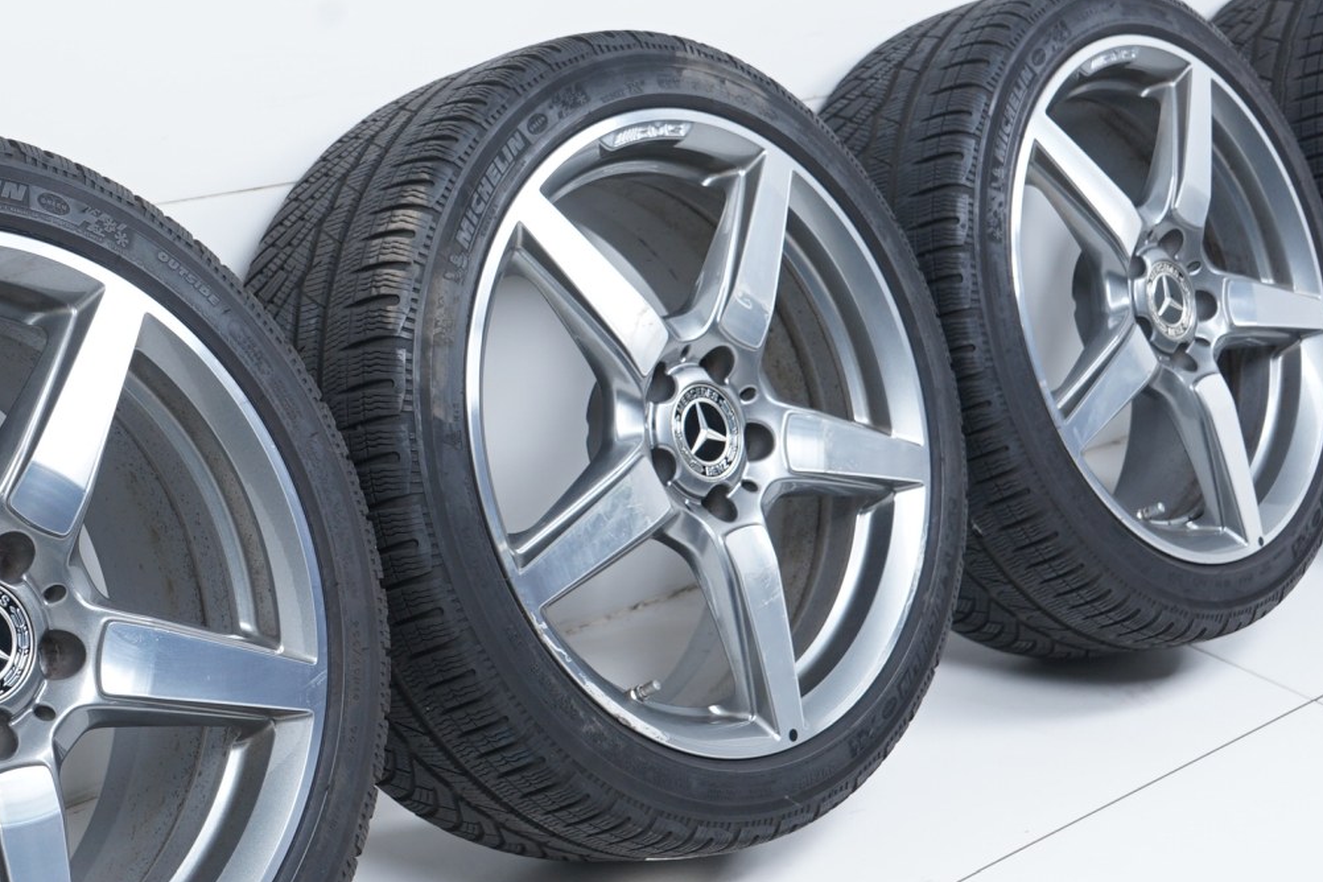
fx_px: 2462
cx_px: 518
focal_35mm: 67
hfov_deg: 30.0
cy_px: 450
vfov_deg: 20.3
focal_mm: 35
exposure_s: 1/100
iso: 250
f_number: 7.1
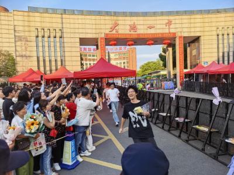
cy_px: 88
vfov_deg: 56.8
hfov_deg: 71.6
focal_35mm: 24
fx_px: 162
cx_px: 117
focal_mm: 6.98
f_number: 2
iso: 160
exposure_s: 1/2849
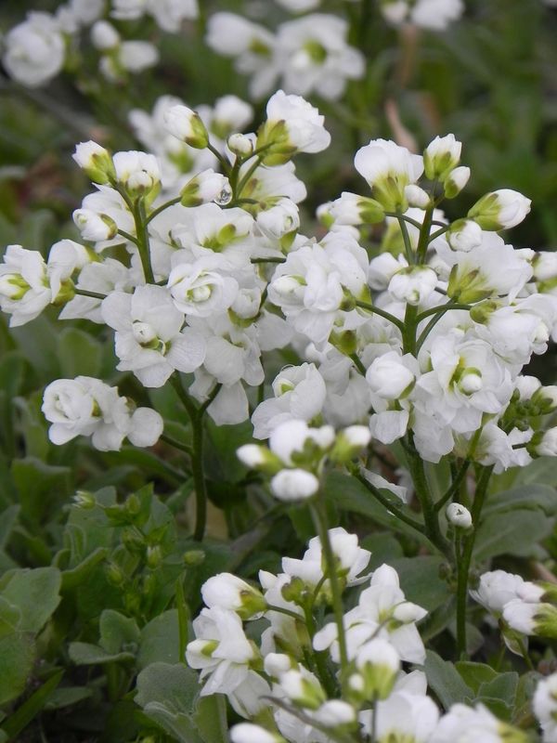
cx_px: 278
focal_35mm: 425
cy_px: 372
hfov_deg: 3.5
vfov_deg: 4.7
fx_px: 9118
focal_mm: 75.7
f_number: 5
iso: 160
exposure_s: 1/500
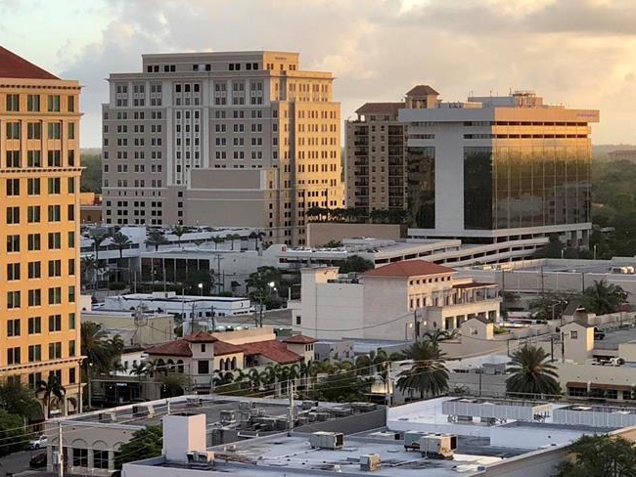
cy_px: 172
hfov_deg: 15.3
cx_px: 161
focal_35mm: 128
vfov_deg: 11.6
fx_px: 2353
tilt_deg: -0.8
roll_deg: +0.3
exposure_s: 1/60
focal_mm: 6
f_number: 2.4
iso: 20
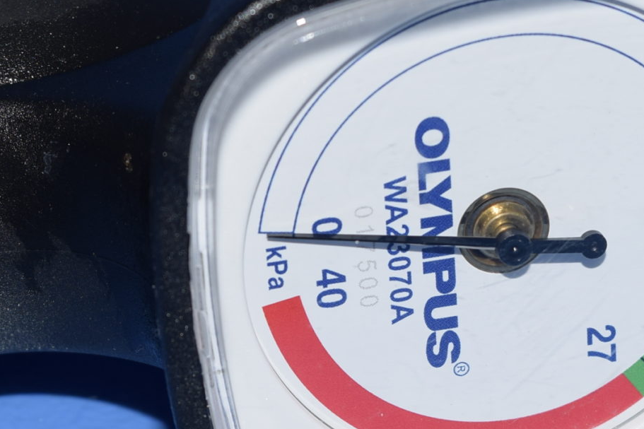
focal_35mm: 211
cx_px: 168
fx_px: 3774
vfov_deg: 6.5
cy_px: 281
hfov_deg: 9.7
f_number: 8
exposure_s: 1/60
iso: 100
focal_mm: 50
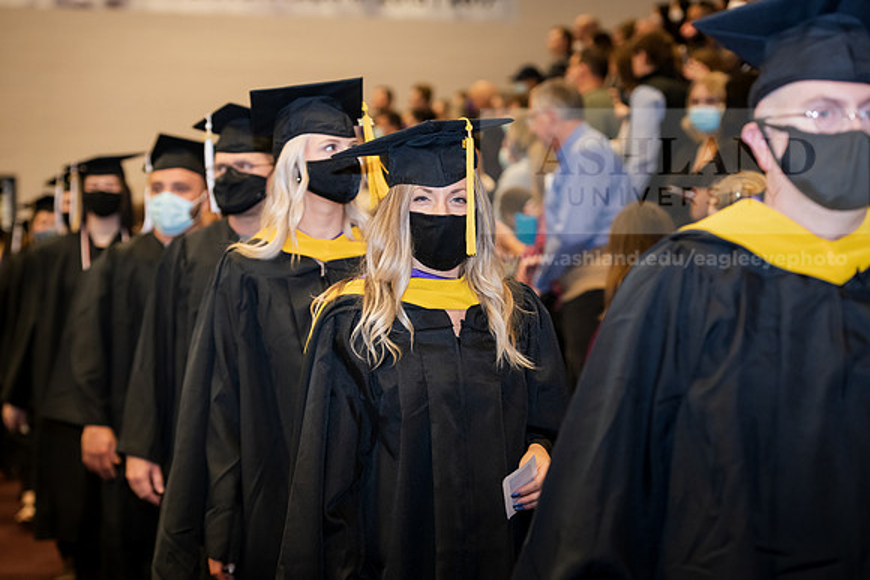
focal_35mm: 95
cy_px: 290
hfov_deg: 21.5
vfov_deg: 14.4
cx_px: 435
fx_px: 2296
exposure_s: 1/200
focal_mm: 95
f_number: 4
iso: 2000
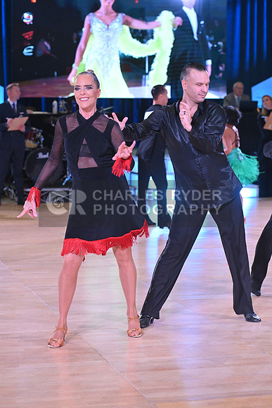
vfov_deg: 20.4
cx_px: 136
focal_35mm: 100
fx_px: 1133
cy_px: 204
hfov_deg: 13.7
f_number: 5
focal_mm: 100
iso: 4000
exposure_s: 1/400
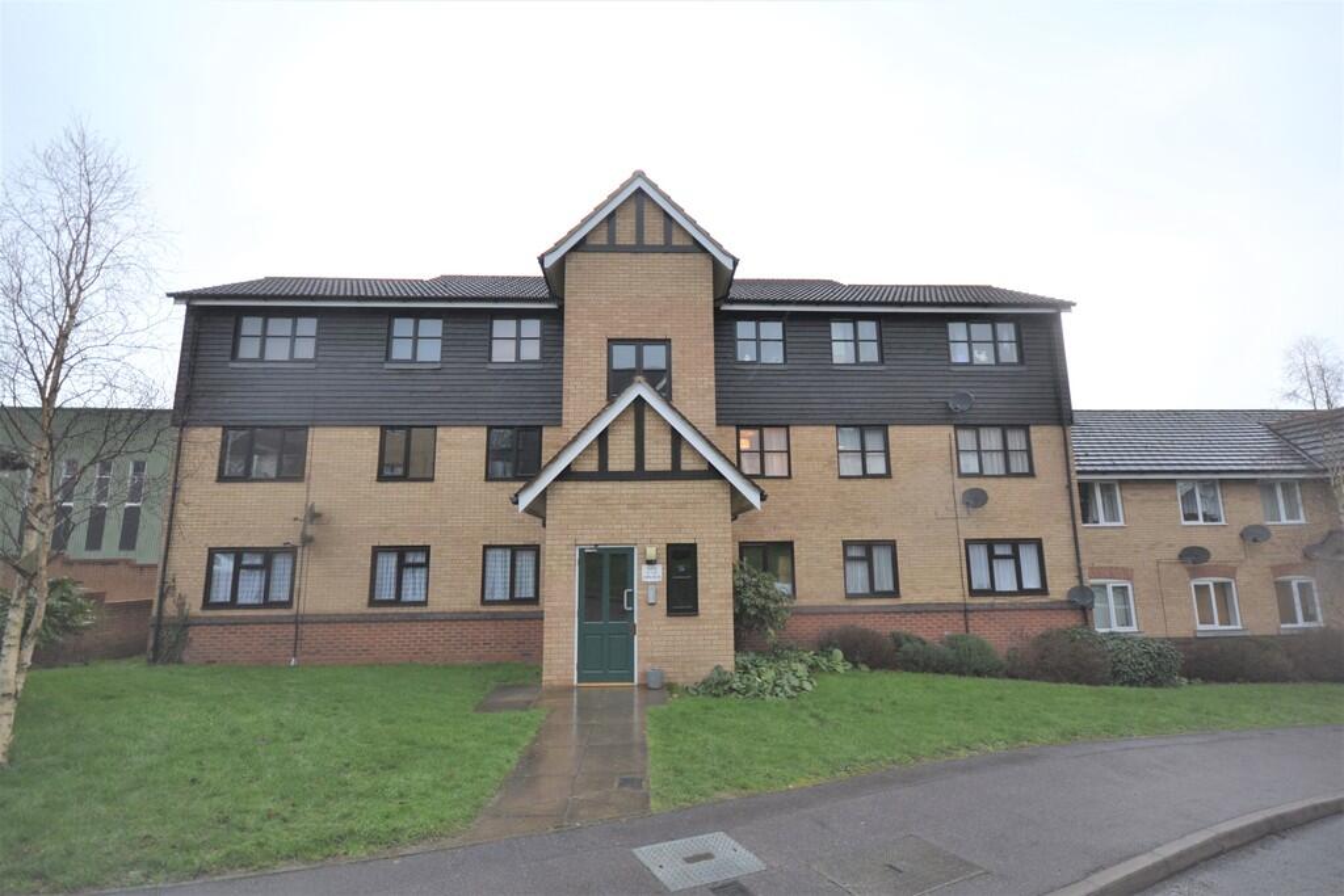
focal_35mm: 16
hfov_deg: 95.0
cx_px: 672
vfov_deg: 72.1
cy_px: 448
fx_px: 616
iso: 400
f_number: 4.5
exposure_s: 1/80
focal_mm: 11
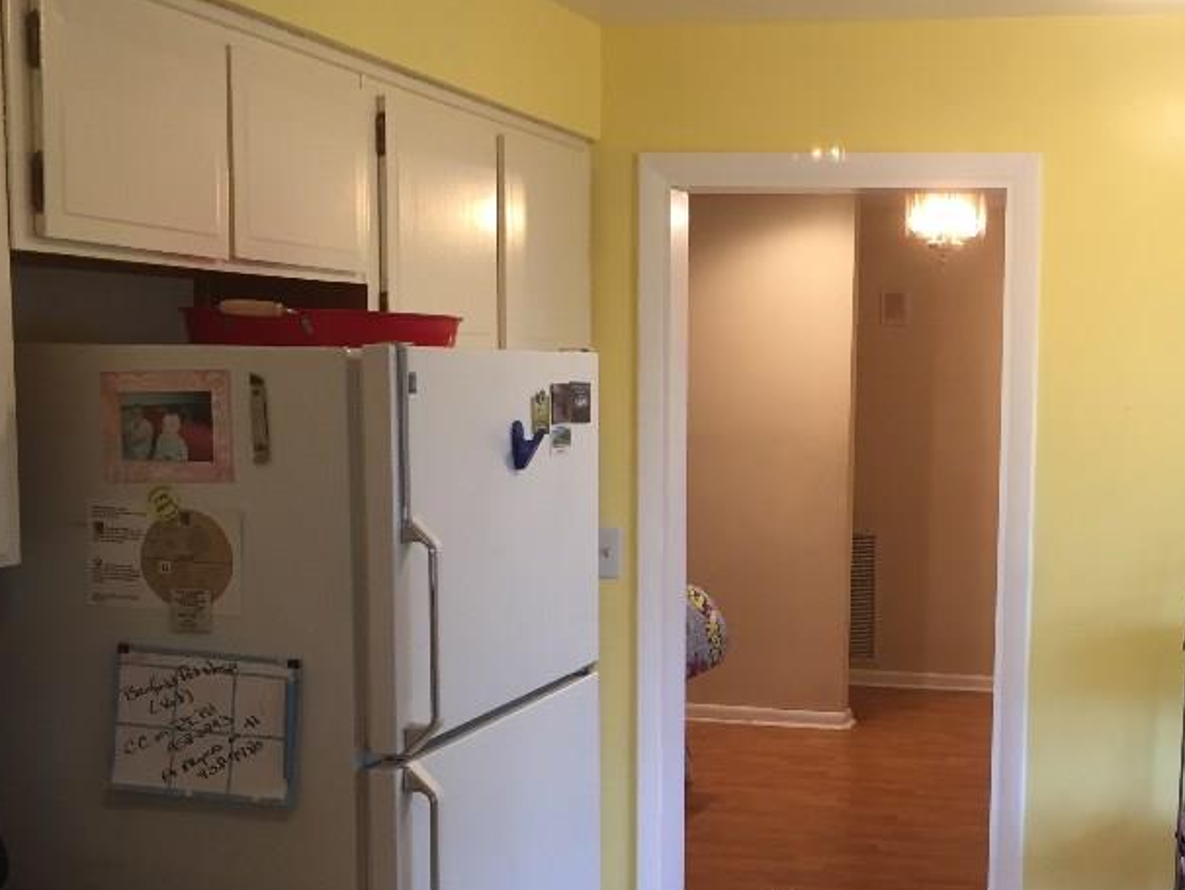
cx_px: 882
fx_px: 1678
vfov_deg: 29.6
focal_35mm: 49
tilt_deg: -5.1
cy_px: 559
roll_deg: -2.0
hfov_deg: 38.0
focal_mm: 4.15
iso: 64
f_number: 2.2
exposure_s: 1/30
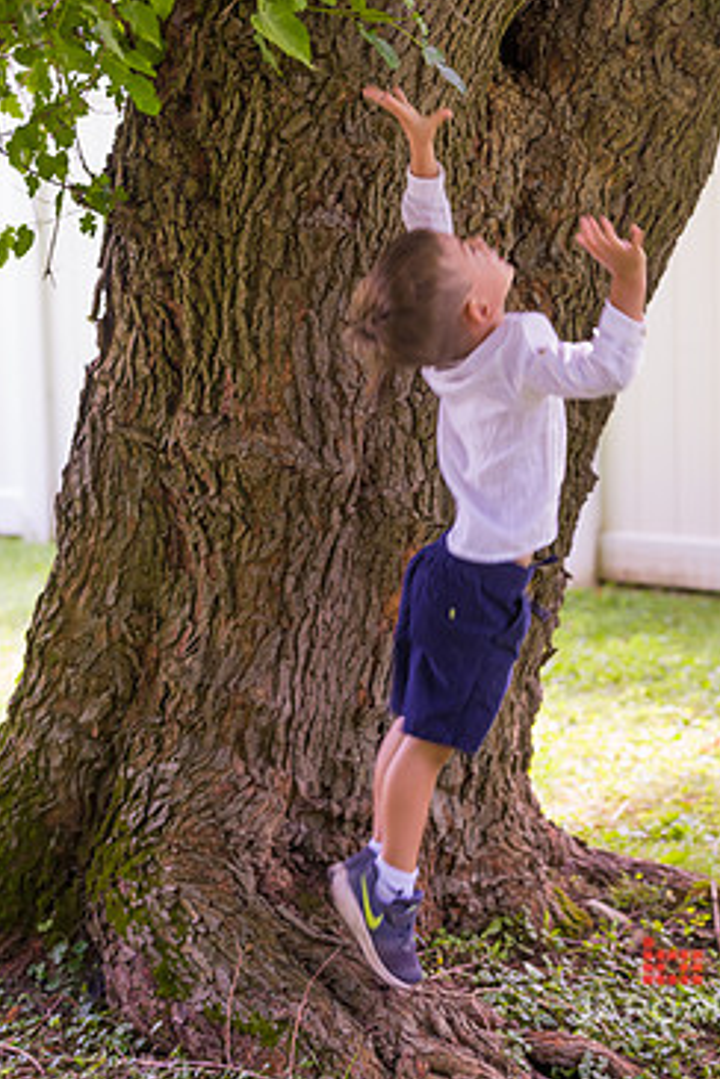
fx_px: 2580
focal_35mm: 86
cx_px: 407
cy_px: 425
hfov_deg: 15.9
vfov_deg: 23.6
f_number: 4
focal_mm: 70
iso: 200
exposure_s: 1/80
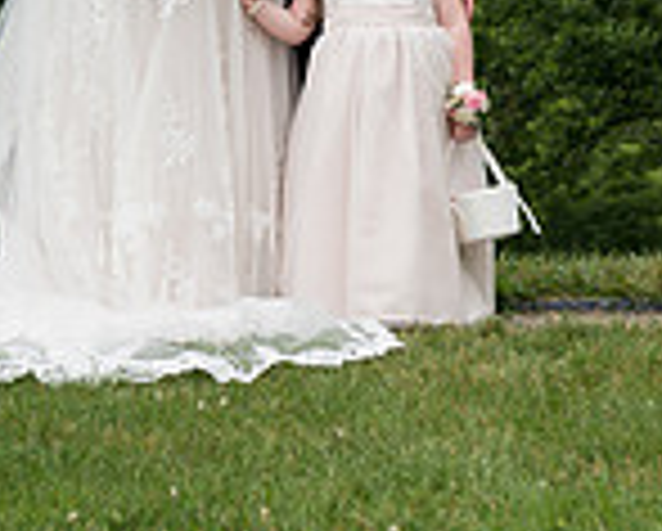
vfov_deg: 9.3
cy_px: -333
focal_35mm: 161
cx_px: 153
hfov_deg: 11.9
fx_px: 3159
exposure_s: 1/320
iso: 64
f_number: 4.5
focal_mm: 56
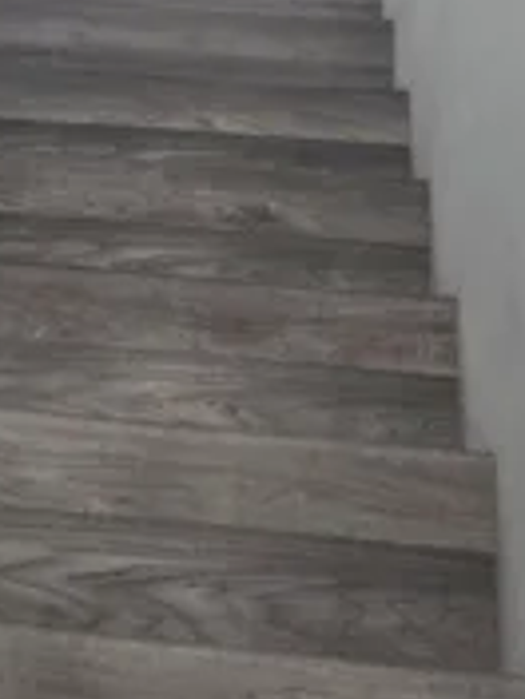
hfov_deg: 20.0
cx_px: 123
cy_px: -64
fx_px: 1476
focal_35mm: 73
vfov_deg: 24.9
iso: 320
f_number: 1.7
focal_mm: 6.3
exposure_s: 1/120
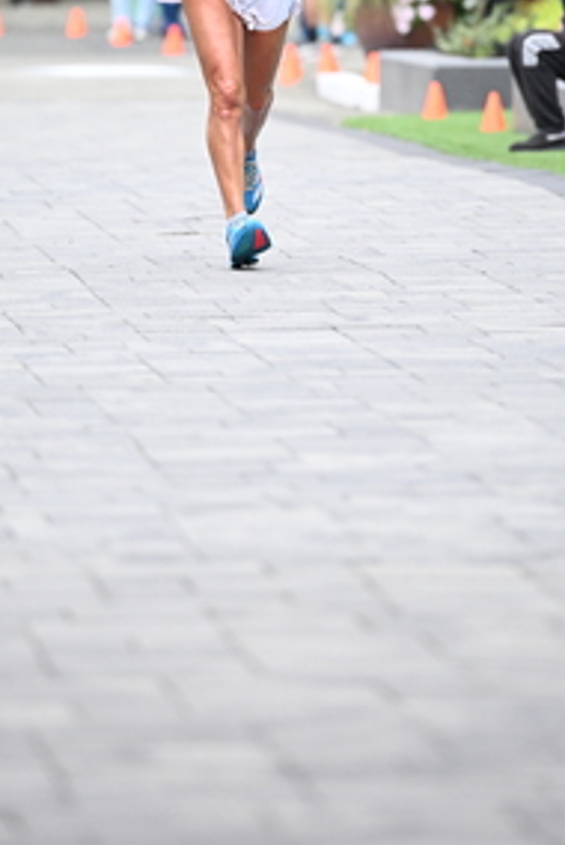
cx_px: 225
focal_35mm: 387
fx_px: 9088
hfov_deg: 3.6
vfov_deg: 5.3
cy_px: 155
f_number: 2.8
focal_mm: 200
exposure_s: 1/1600
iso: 1250
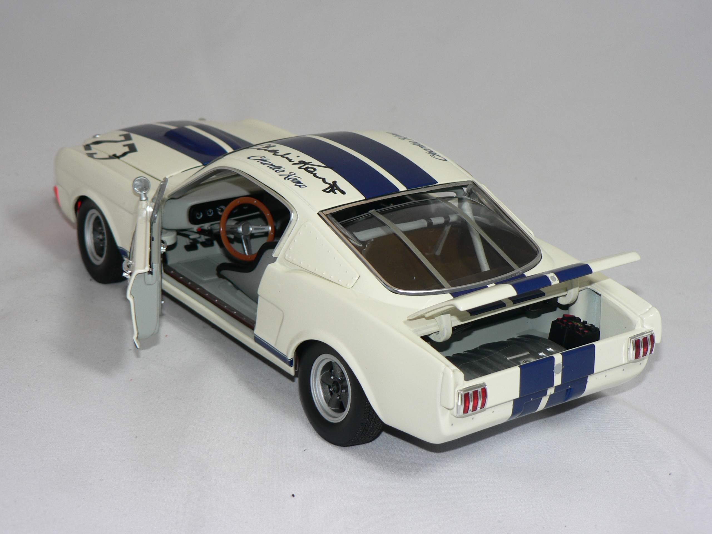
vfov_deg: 20.2
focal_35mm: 73
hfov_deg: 26.7
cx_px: 356
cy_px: 267
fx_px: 1502
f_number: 3.2
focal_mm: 12.2
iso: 80
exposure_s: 1/60
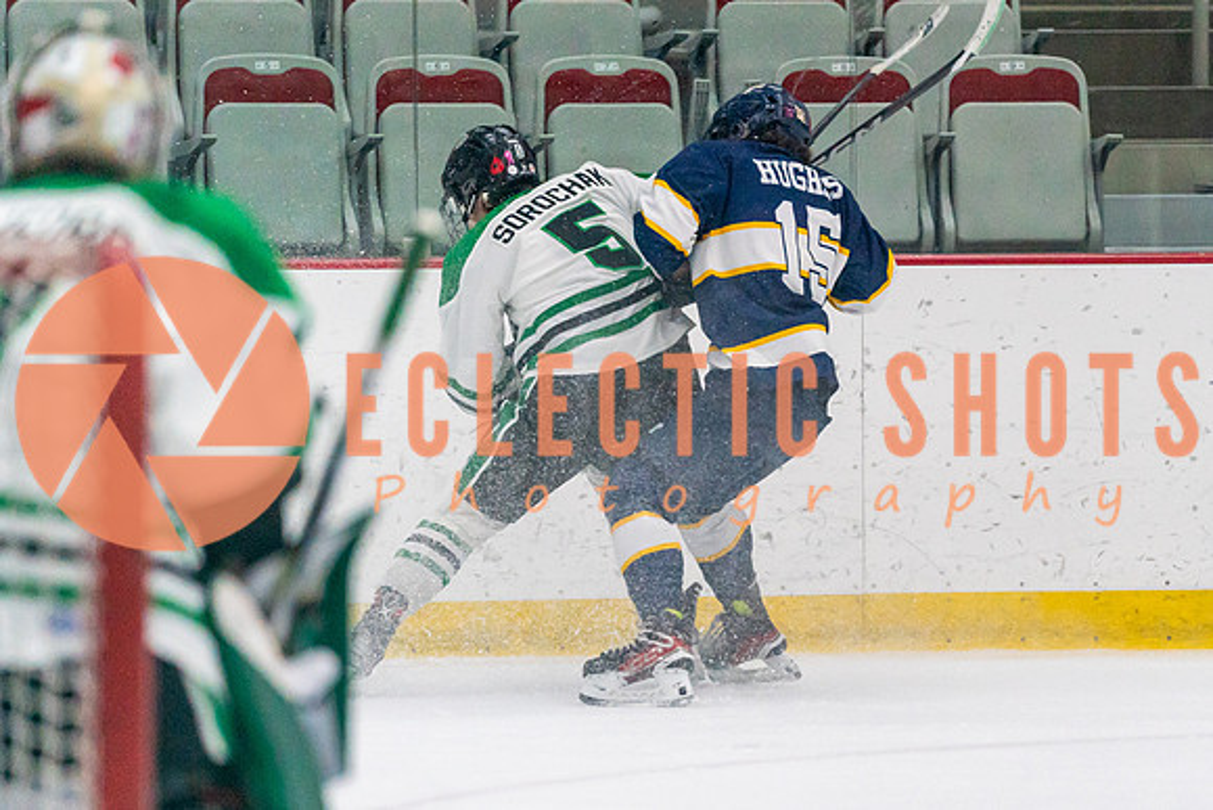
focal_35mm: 309
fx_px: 10412
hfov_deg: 6.7
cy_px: 525
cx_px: 844
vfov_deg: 4.5
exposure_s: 1/1600
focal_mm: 200
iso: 4000
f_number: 2.8
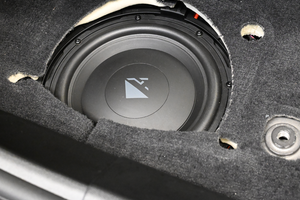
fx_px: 547
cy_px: 83
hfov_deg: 30.7
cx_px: 139
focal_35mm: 66
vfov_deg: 20.7
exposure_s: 1/60
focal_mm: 35
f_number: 7.1
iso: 8000
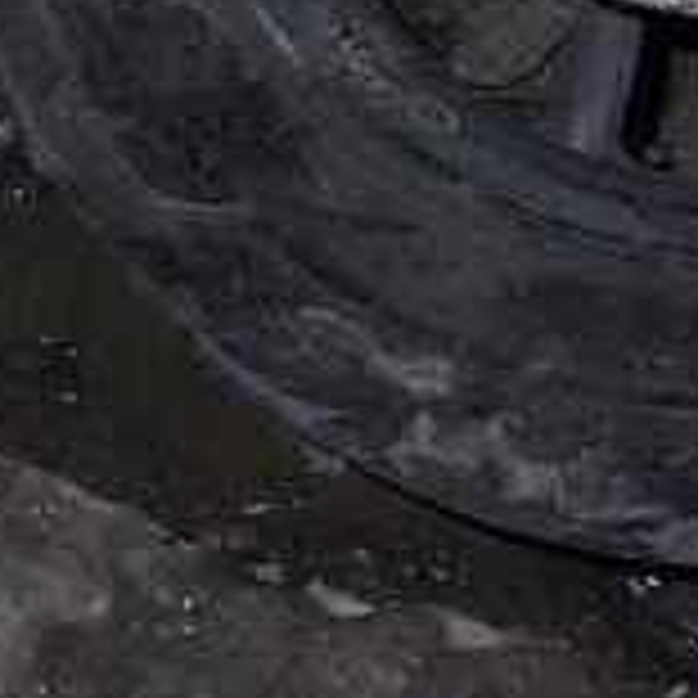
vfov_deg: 8.9
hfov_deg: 9.6
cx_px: 941
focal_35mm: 178
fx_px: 4061
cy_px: -968
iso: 12800
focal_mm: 18
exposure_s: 1/40
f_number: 2.8
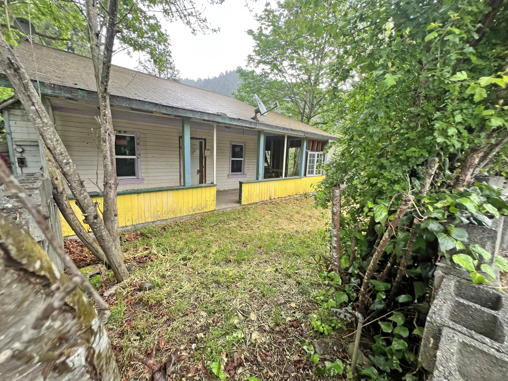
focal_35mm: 13
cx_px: 254
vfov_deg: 89.9
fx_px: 191
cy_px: 190
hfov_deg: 106.2
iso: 50
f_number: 1.8
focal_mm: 1.57
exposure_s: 1/99
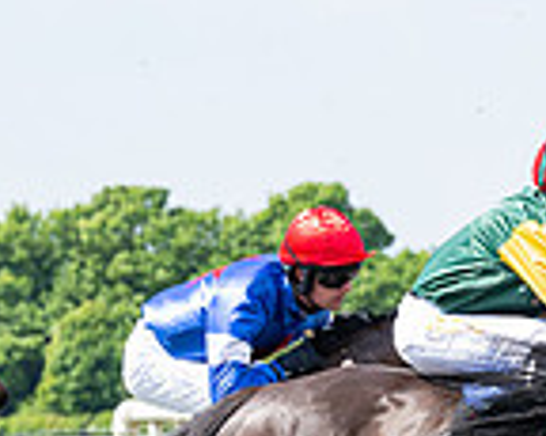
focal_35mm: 309
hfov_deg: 6.2
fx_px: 4990
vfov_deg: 5.0
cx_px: 748
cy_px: 485
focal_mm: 70
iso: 400
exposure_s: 1/2000
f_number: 4
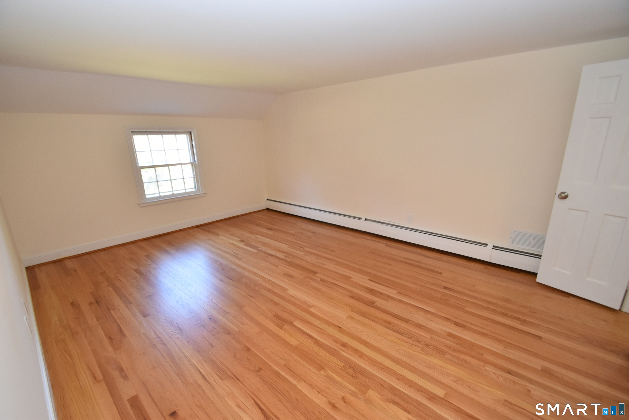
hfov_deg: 100.4
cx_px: 314
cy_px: 210
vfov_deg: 77.3
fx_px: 262
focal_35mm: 15
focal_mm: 10
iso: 800
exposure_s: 1/80
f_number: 4.5
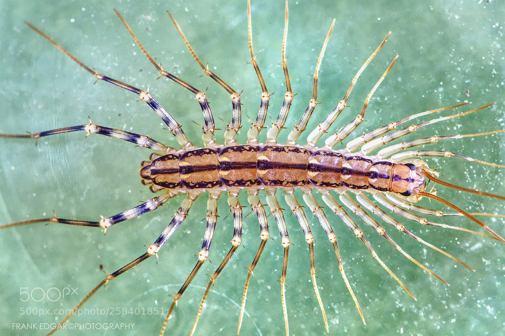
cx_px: 252
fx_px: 2208
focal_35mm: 158
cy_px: 168
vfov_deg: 8.7
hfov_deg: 13.0
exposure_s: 1/15
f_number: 13
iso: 2000
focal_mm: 105
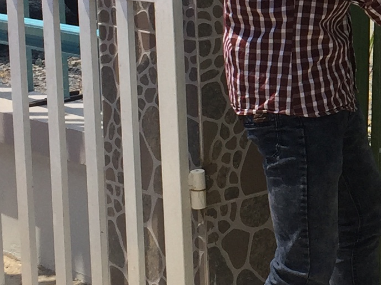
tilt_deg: -10.5
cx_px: 550
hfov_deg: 13.6
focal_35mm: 138
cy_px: -11
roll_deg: -0.7
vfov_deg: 10.6
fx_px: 1518
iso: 32
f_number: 2.2
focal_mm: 4.15
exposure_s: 1/1799
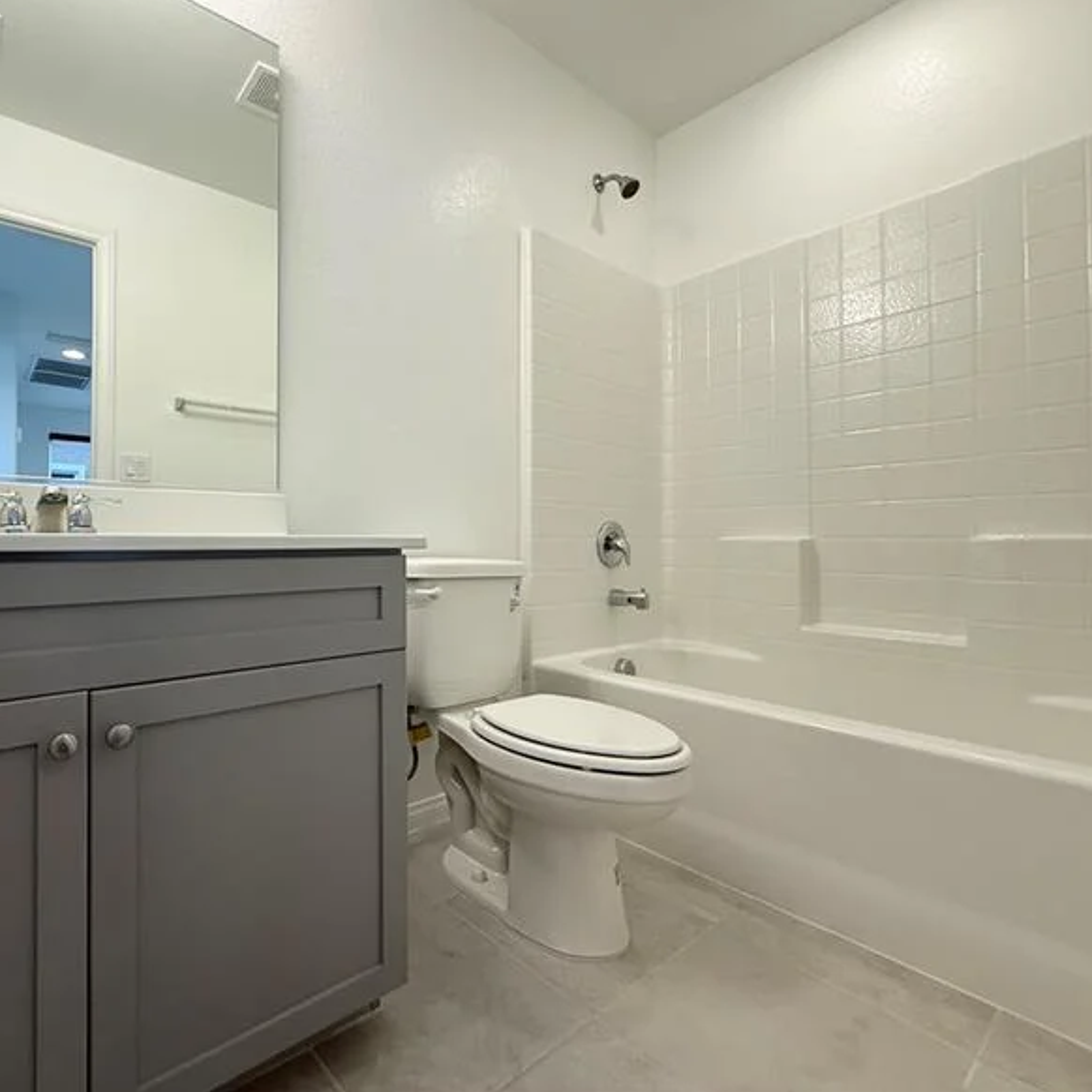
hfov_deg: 82.6
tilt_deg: +0.2
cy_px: 533
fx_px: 607
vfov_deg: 84.0
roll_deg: -0.2
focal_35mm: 17
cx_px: 420
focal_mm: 2.22
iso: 160
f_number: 2.2
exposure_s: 1/120
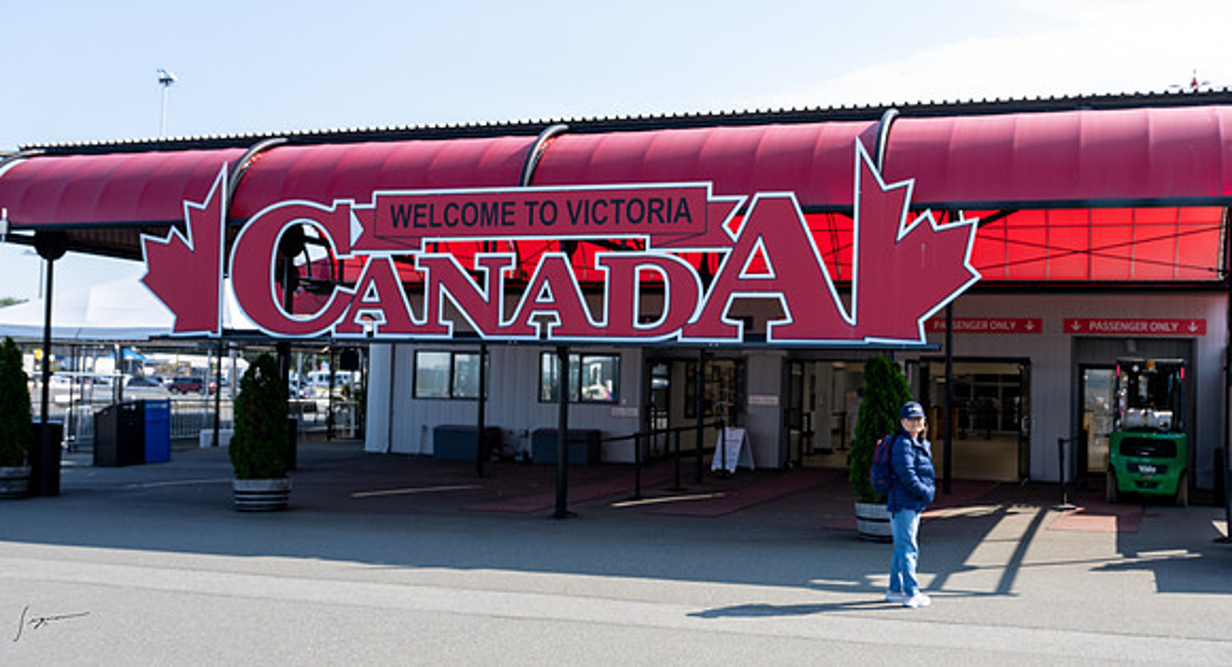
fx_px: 1146
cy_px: 344
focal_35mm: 35
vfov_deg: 32.4
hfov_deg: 55.9
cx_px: 762
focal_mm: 24
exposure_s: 1/200
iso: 64
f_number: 5.6
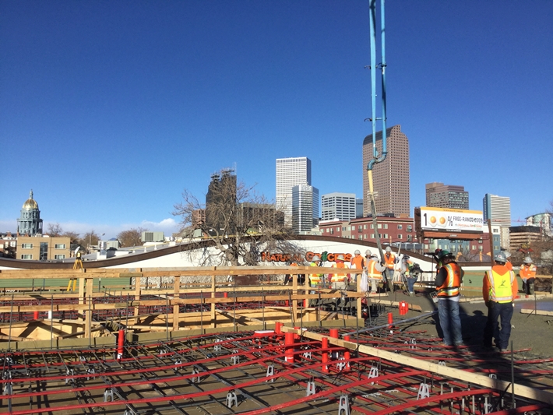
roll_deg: +0.5
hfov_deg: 58.3
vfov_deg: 45.5
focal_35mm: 31
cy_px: 208
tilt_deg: +4.5
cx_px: 276
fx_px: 495
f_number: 2.4
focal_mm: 3.3
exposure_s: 1/1733
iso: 25
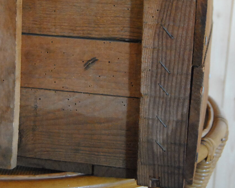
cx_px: 82
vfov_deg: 18.3
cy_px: 40
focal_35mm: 83
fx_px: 577
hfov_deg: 22.9
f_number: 4
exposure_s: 1/25
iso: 1600
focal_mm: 26
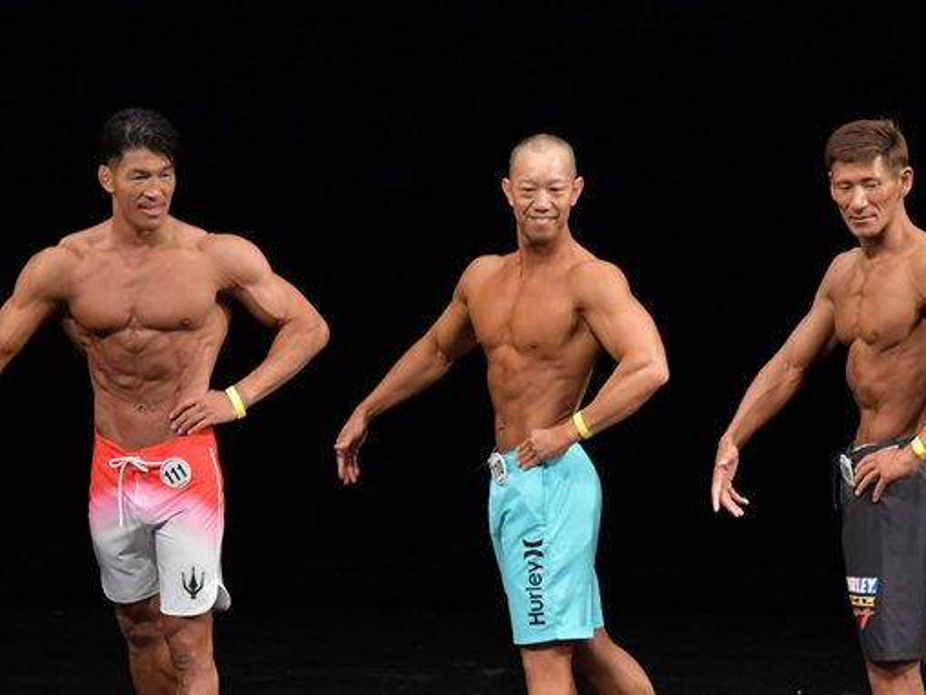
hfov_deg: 5.3
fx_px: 9980
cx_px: 327
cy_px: 464
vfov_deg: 4.0
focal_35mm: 373
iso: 3200
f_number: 5.6
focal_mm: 170
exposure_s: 1/400
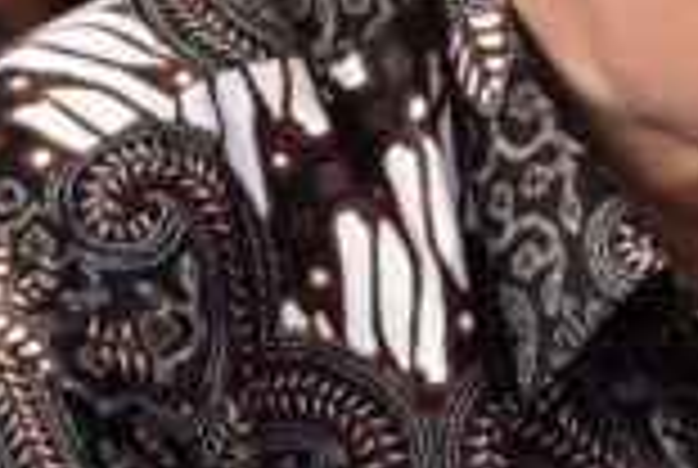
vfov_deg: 1.4
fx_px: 19193
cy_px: 133
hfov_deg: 2.1
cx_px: 734
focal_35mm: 988
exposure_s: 1/125
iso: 5000
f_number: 6.3
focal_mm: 200
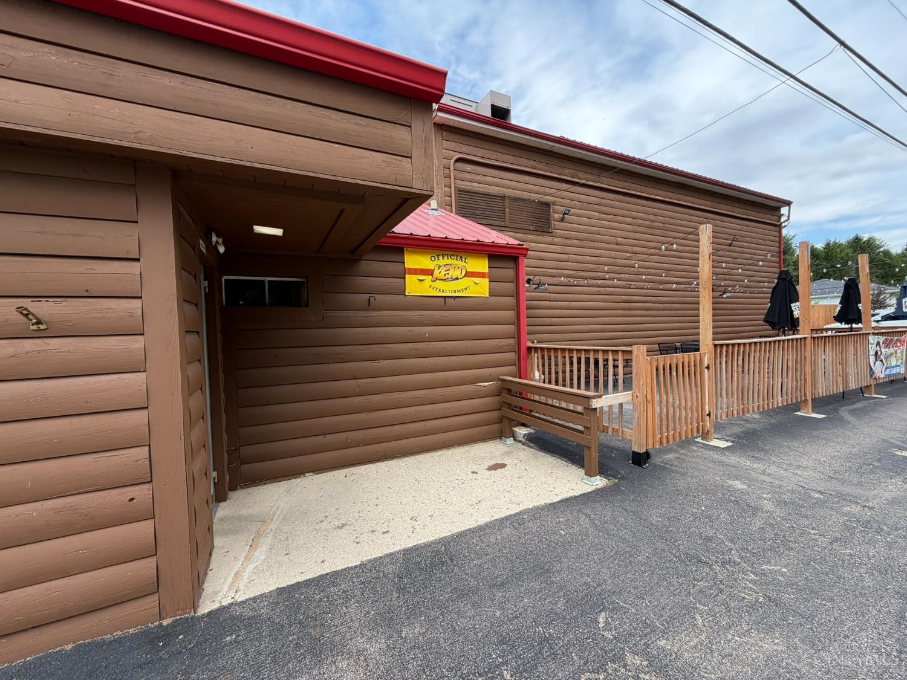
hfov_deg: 102.1
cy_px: 340
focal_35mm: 14
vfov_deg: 85.7
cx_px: 454
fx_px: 367
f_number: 2.2
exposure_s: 1/502
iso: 50
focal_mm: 2.22
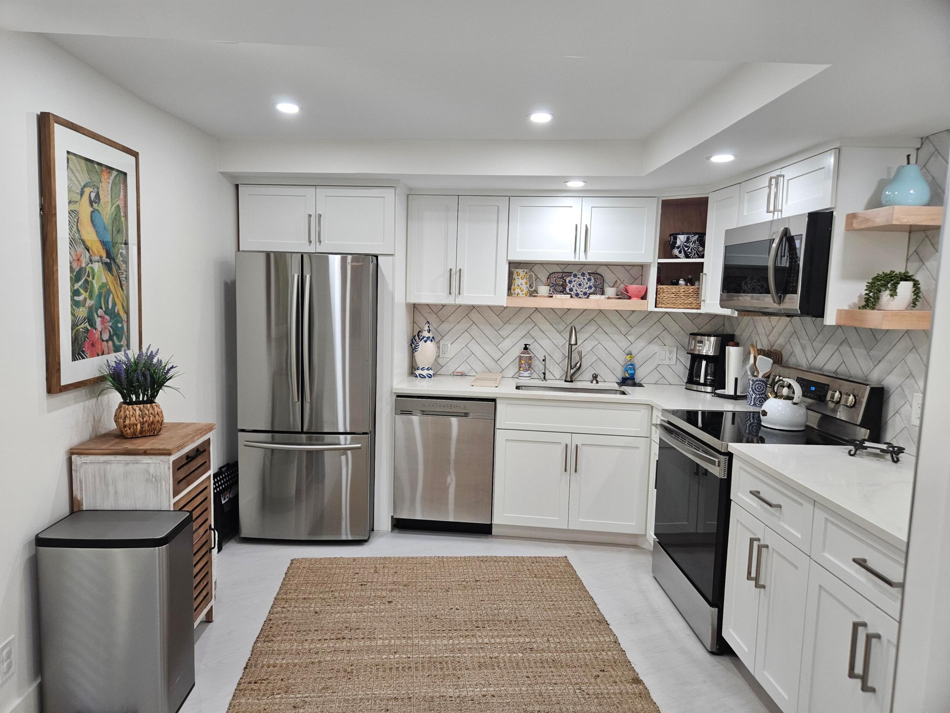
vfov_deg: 58.9
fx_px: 631
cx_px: 475
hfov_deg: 73.9
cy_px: 356
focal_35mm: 23
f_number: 1.8
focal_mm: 5.4
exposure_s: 1/120
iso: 160
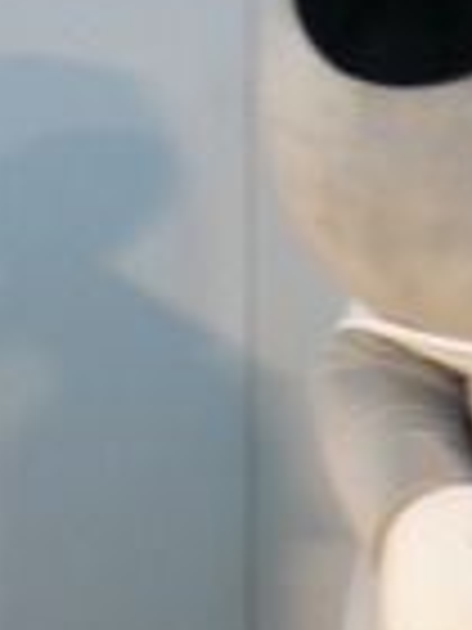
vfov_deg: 2.7
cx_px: 656
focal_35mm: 738
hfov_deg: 2.0
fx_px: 13417
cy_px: 441
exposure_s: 1/30
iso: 100
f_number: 3.3
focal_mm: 24.1
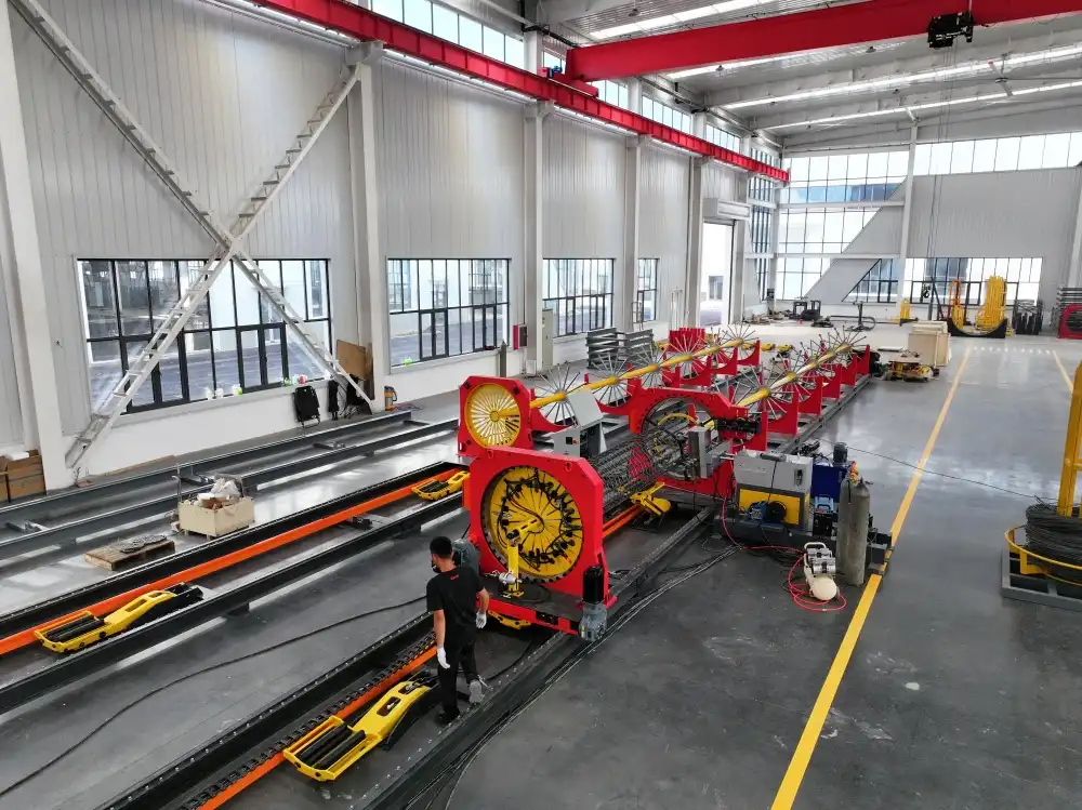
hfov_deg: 71.6
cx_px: 541
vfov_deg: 56.8
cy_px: 405
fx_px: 750
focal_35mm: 24
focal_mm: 12.29
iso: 320
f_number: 2.8
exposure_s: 1/320
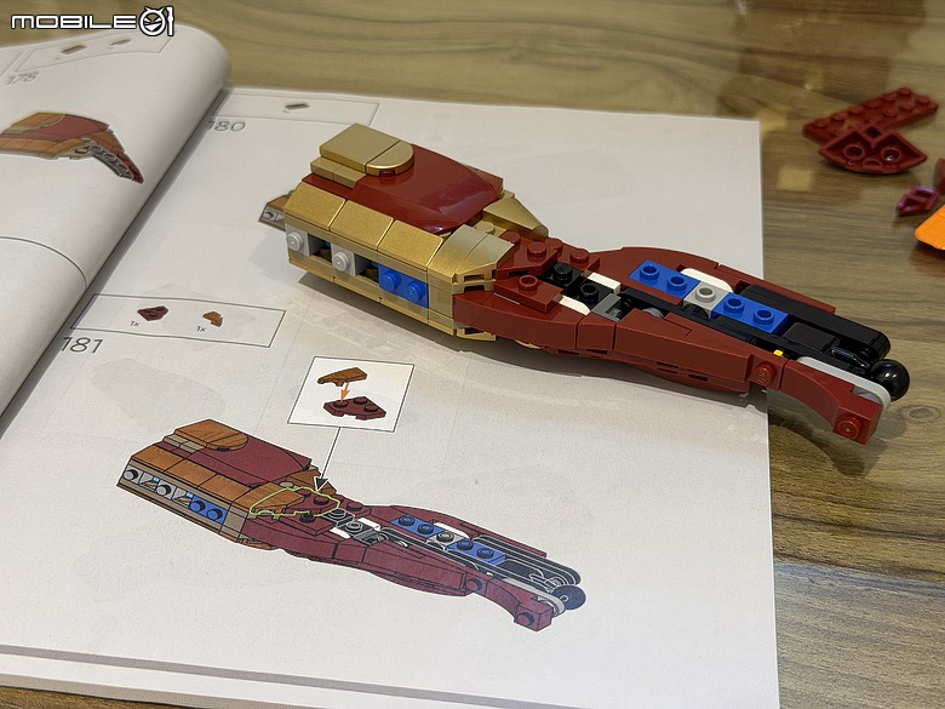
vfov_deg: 30.3
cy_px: 354
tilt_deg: -36.6
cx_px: 472
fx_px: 1310
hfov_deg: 39.7
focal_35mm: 48
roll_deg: +0.9
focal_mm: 6.76
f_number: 1.78
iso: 200
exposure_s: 1/60
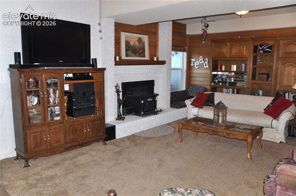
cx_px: 148
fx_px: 222
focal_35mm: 27
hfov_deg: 67.5
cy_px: 98
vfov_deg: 47.7
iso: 400
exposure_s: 1/60
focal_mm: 18
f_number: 3.5
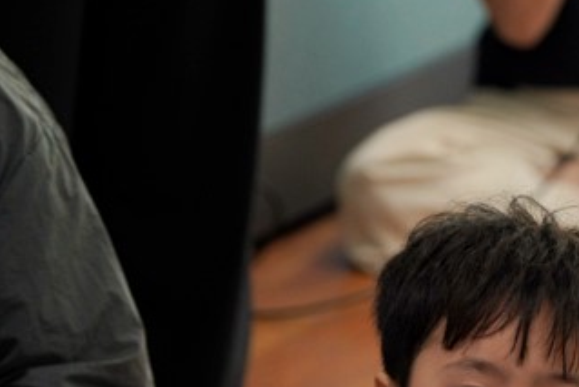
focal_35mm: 271
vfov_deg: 5.0
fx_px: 4360
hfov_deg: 7.5
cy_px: 525
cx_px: 770
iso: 500
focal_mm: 96
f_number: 4
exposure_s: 1/160
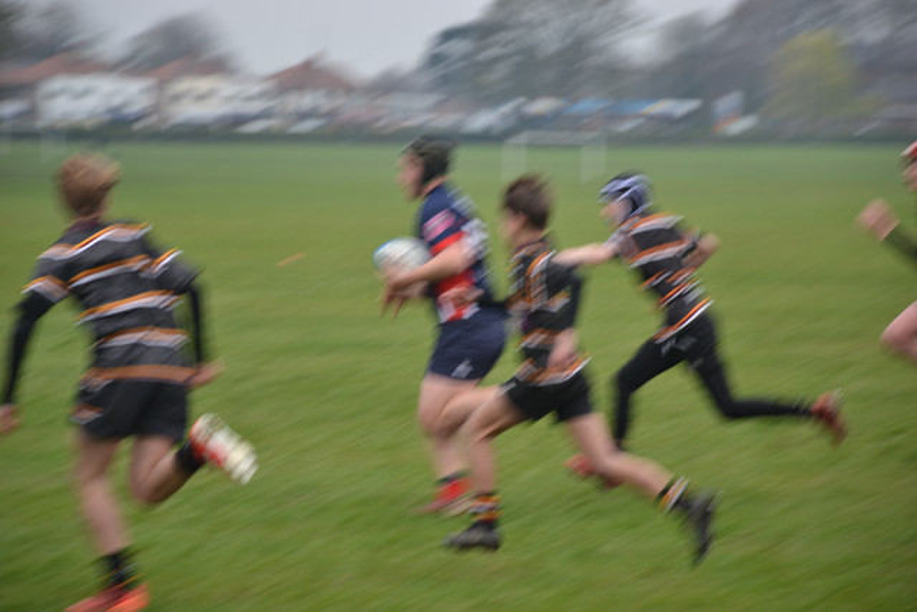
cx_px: 458
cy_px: 306
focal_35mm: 183
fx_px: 4662
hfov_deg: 11.2
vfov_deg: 7.5
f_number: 5.6
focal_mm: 122
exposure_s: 1/125
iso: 100
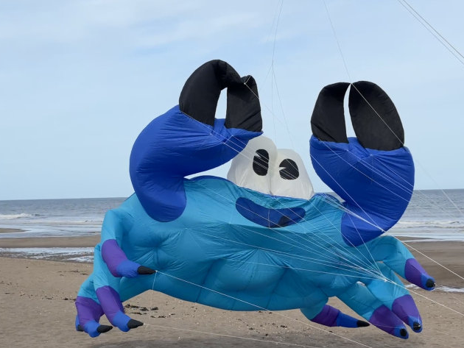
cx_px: 242
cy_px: 180
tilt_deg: +1.3
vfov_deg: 22.3
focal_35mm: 66
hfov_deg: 29.4
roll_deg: +0.5
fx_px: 885
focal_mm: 5.96
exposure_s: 1/3115
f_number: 1.6
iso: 32
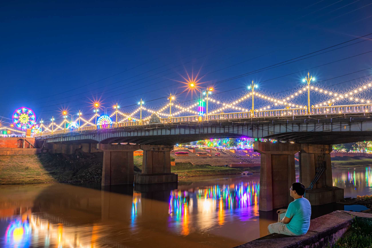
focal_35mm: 33
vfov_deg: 40.0
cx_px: 186
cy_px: 124
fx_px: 341
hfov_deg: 57.2
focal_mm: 33
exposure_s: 25
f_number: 18
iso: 100
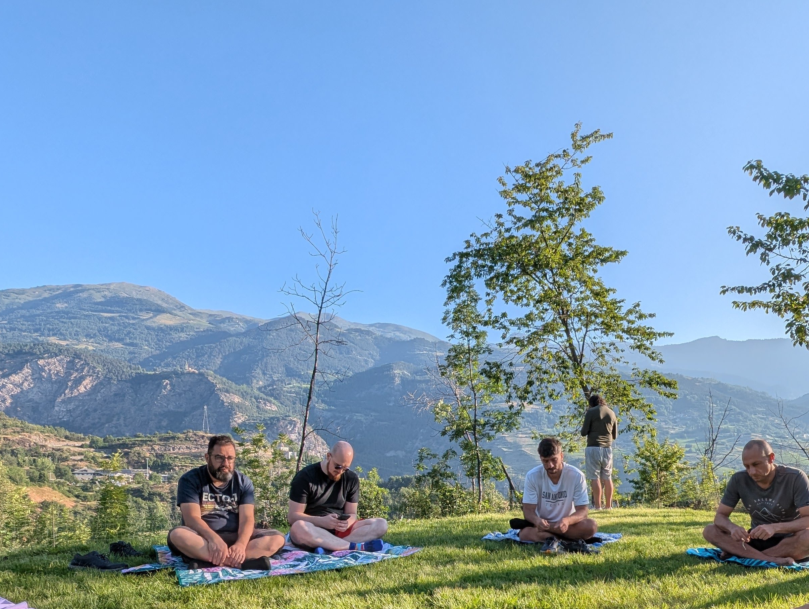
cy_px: 494
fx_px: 515
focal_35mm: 22
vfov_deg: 56.4
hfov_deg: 75.5
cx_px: 483
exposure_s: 1/1131
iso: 37
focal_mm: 1.95
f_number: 2.2
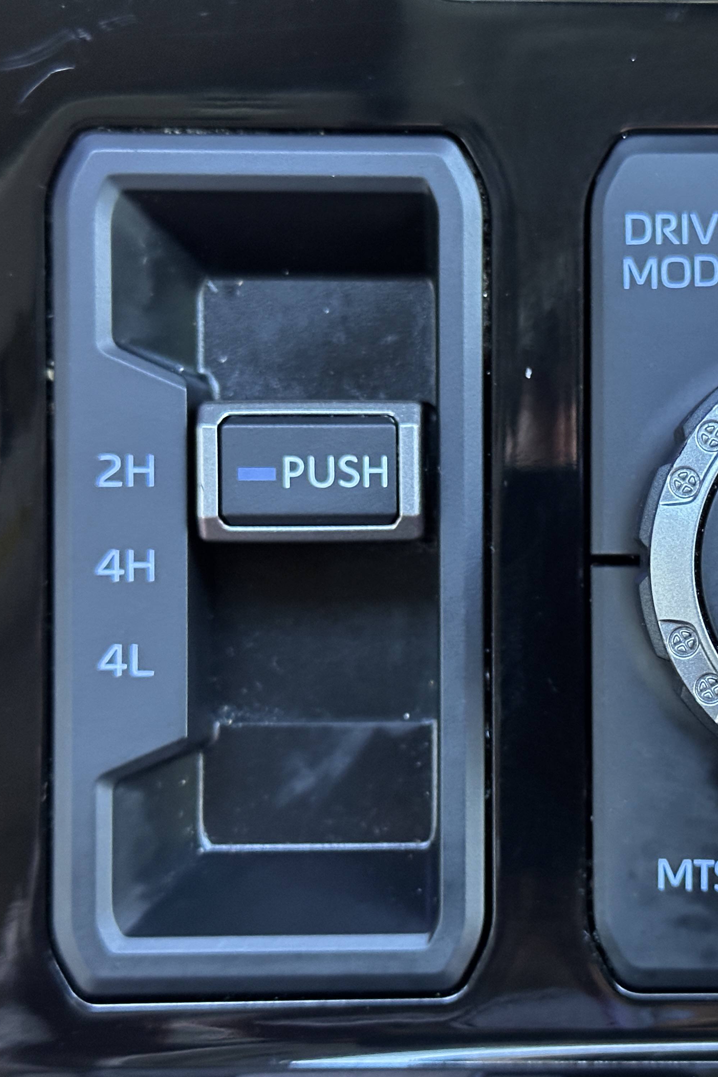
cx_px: 603
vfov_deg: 30.1
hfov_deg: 20.0
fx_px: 2004
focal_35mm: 67
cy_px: 541
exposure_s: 1/32
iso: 500
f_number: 1.78
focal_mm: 6.86
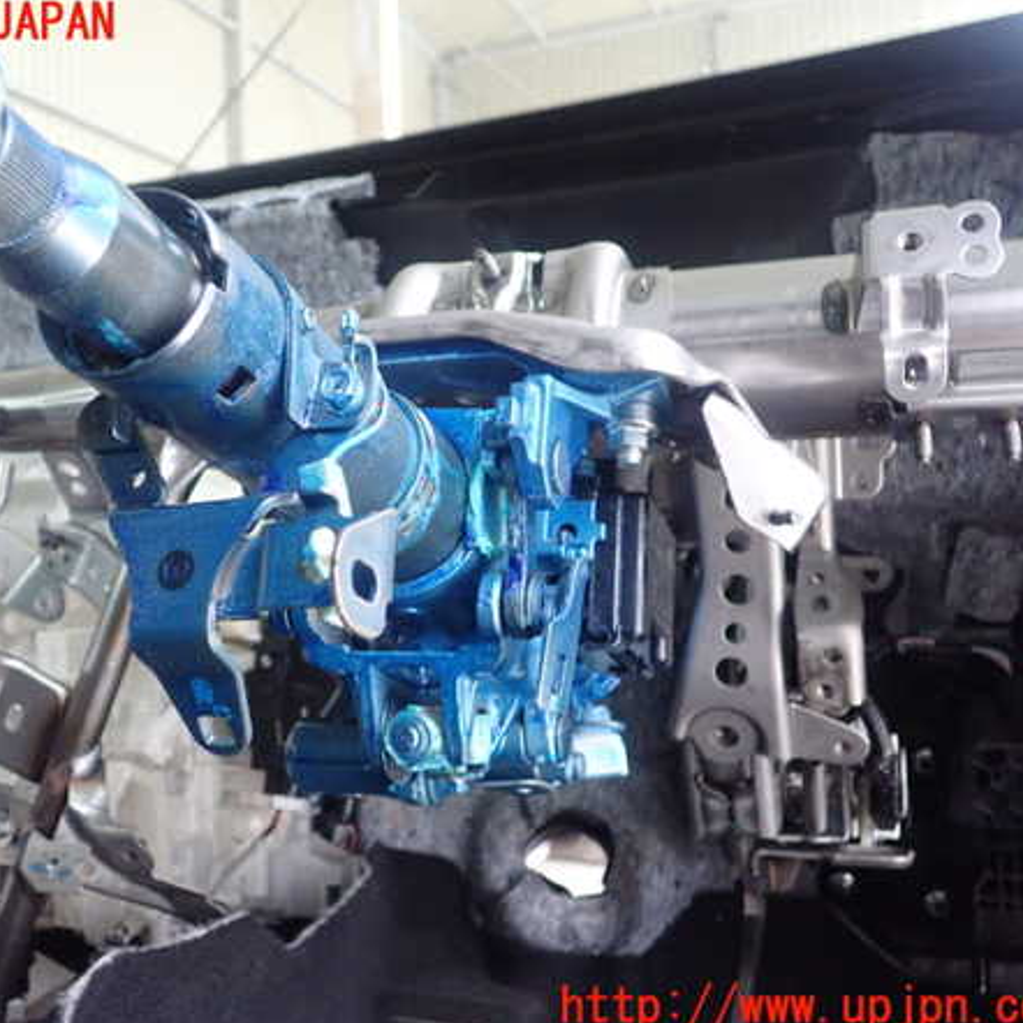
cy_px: 516
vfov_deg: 46.0
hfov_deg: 45.7
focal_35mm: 36
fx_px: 1204
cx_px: 389
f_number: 2.3
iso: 800
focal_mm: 5.5
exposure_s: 1/80
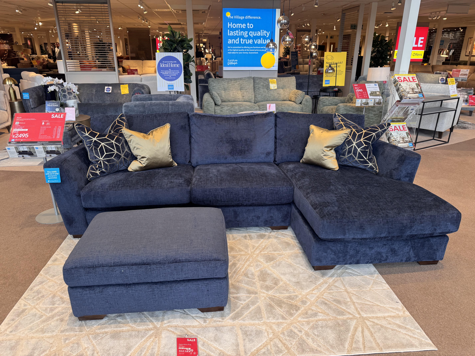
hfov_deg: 71.6
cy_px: 178
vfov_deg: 56.8
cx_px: 238
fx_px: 329
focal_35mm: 24
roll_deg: +0.1
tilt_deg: -21.2
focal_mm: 6.76
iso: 64
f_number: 1.78
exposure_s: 1/100
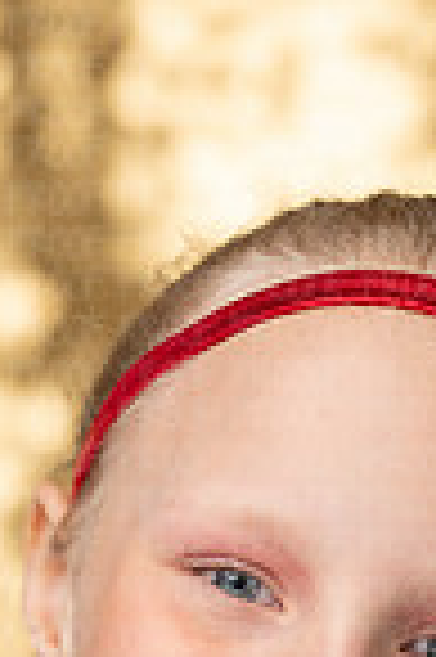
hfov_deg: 5.2
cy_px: 904
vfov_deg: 7.8
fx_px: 4771
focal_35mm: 262
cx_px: 346
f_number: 2.8
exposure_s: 1/1000
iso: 1250
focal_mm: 85
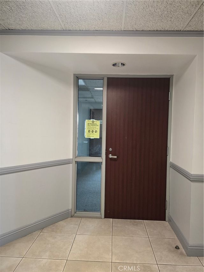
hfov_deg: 58.9
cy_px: 136
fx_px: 181
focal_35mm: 23
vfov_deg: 73.9
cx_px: 102
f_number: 1.7
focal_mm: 6.3
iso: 640
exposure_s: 1/120
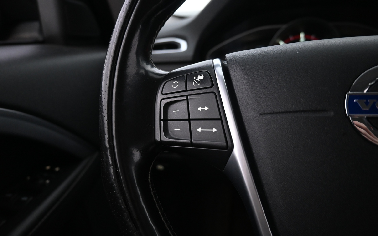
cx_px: 186
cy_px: 123
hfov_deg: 72.5
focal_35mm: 25
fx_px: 258
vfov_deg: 49.3
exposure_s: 1/25
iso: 1400
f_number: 3.5
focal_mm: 16
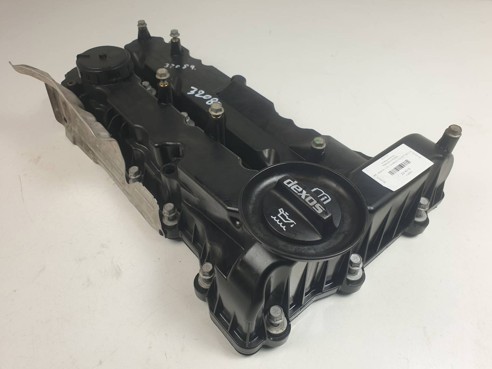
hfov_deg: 67.3
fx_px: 370
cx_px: 246
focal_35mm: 26
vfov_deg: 53.1
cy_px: 184
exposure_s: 1/131
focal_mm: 4.3
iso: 50
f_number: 2.4
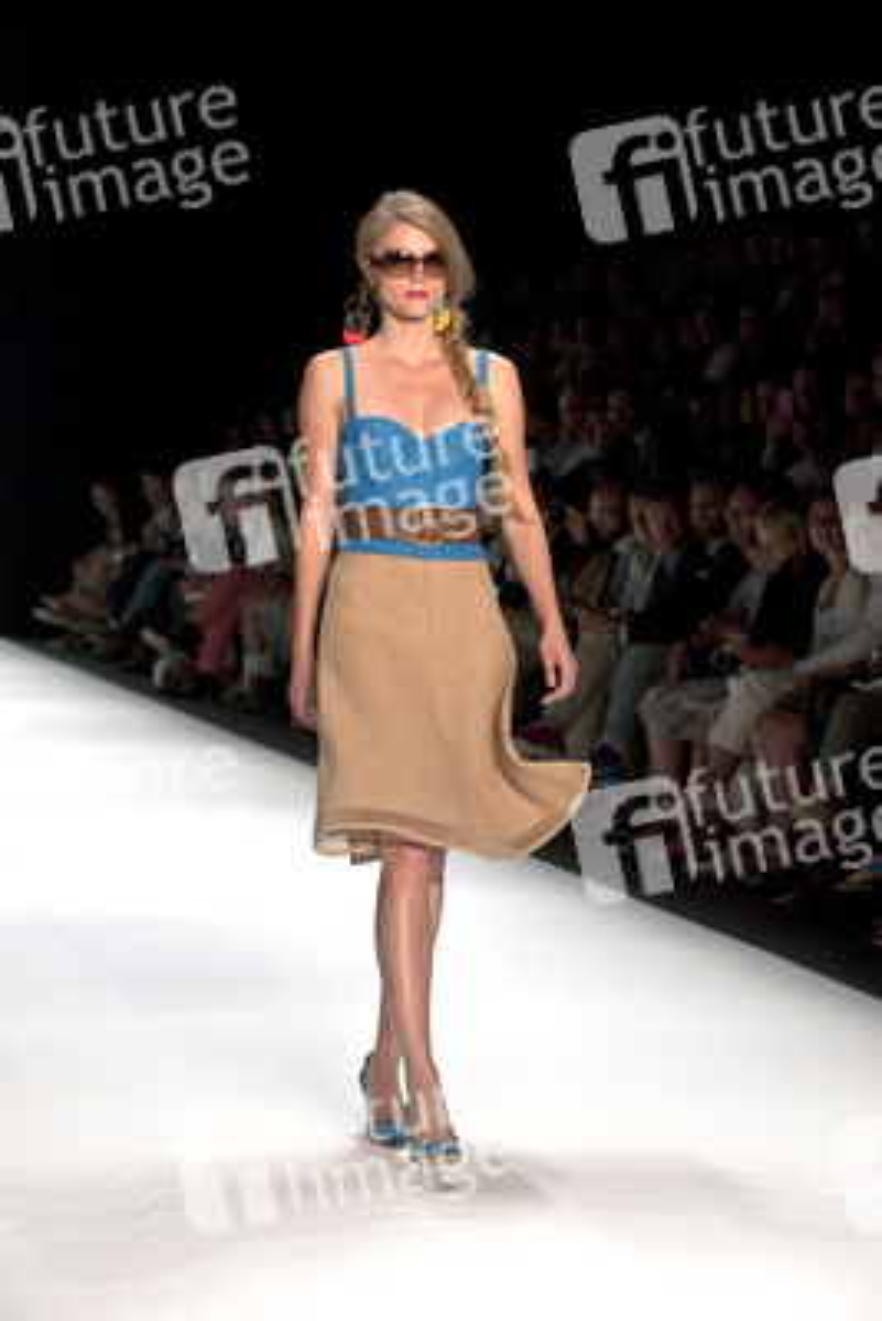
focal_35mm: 105
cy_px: 660
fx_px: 3855
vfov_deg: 19.4
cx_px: 441
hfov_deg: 13.1
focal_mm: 105
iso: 1600
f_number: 7.1
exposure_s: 1/250
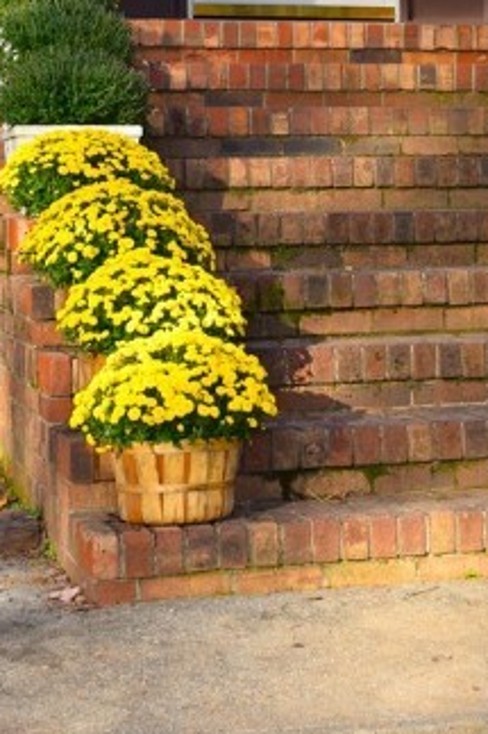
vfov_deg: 19.9
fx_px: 2035
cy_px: 23
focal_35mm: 100
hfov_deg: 13.6
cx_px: 413
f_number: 5.6
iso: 160
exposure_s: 1/125
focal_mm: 28
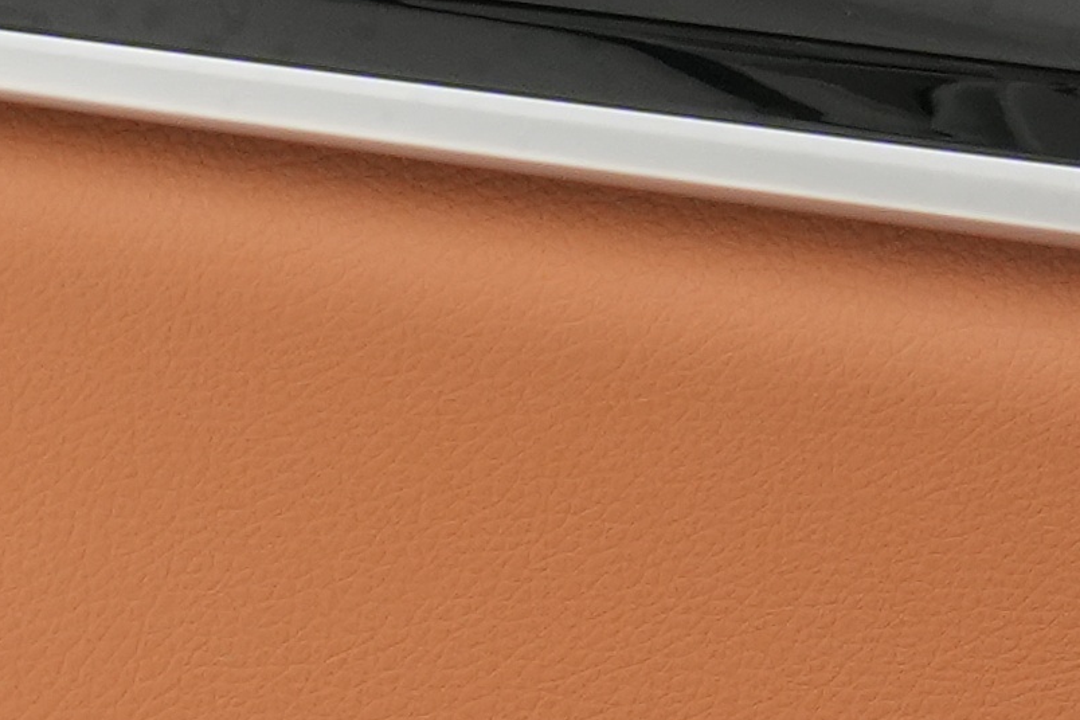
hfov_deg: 5.0
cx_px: 940
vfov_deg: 3.3
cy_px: 1455
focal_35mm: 410
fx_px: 12297
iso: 400
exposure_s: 1/40
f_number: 8
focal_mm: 35.5
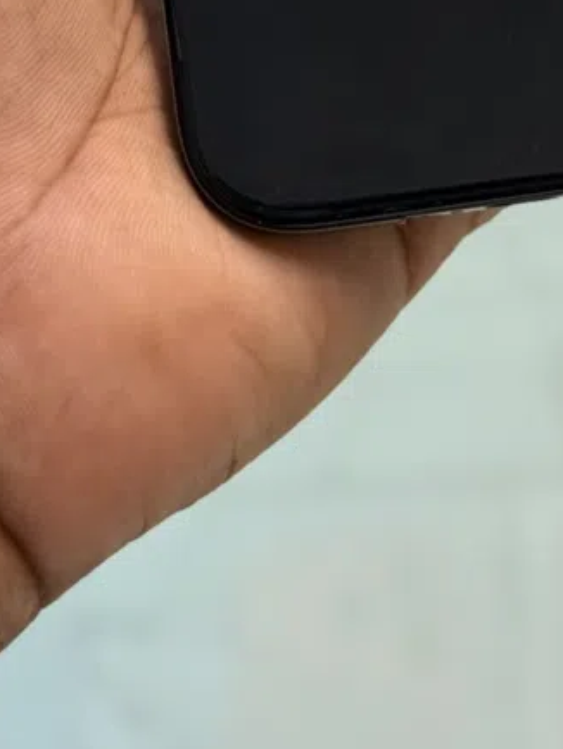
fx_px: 3271
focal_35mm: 151
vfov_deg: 12.6
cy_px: -272
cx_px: 466
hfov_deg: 9.8
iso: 64
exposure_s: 1/185
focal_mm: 6.76
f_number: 1.78
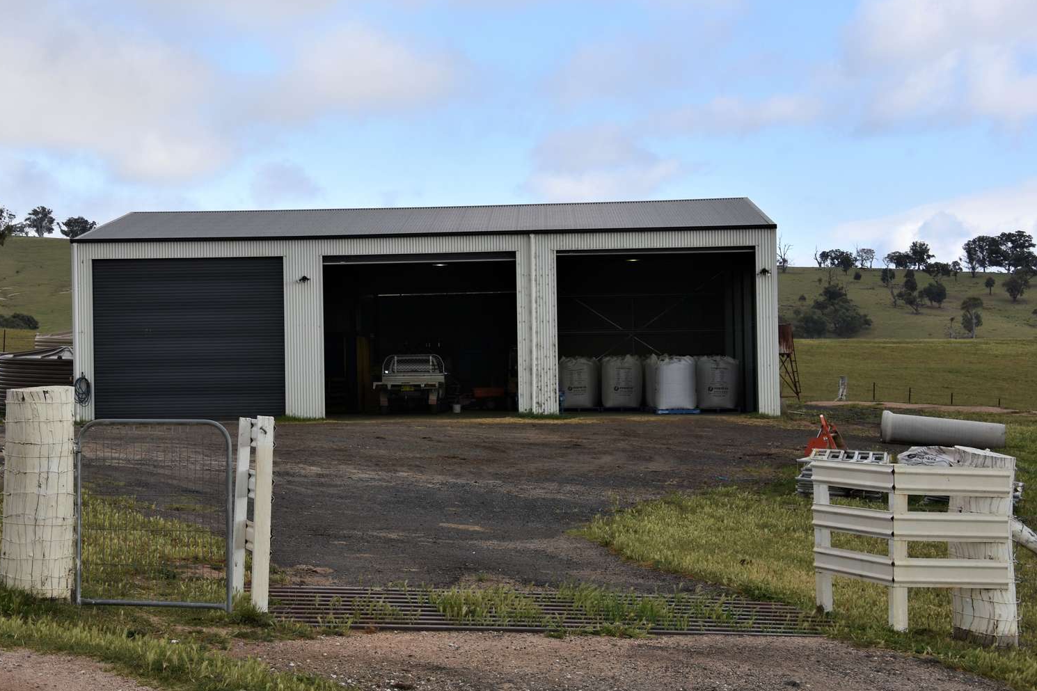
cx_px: 381
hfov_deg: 29.7
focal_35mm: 68
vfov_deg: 20.1
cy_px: 326
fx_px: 1948
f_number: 6.3
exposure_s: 1/250
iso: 100
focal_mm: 35
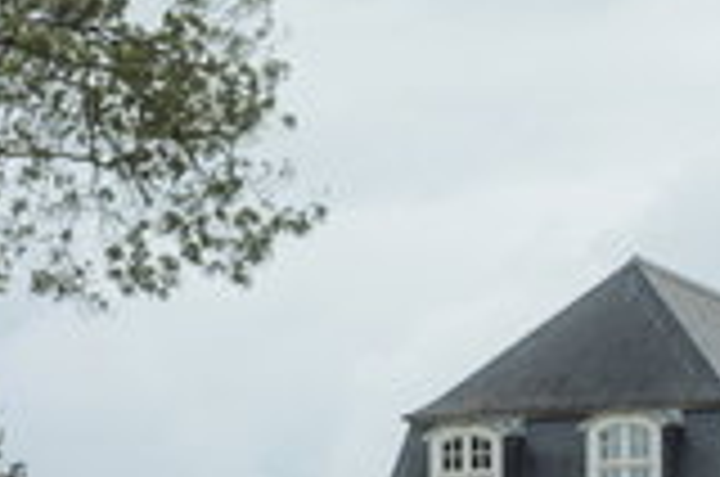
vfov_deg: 6.8
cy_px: 1091
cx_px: 1040
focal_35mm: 192
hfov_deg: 10.4
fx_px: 3832
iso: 200
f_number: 7.1
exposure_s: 1/100
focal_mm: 40
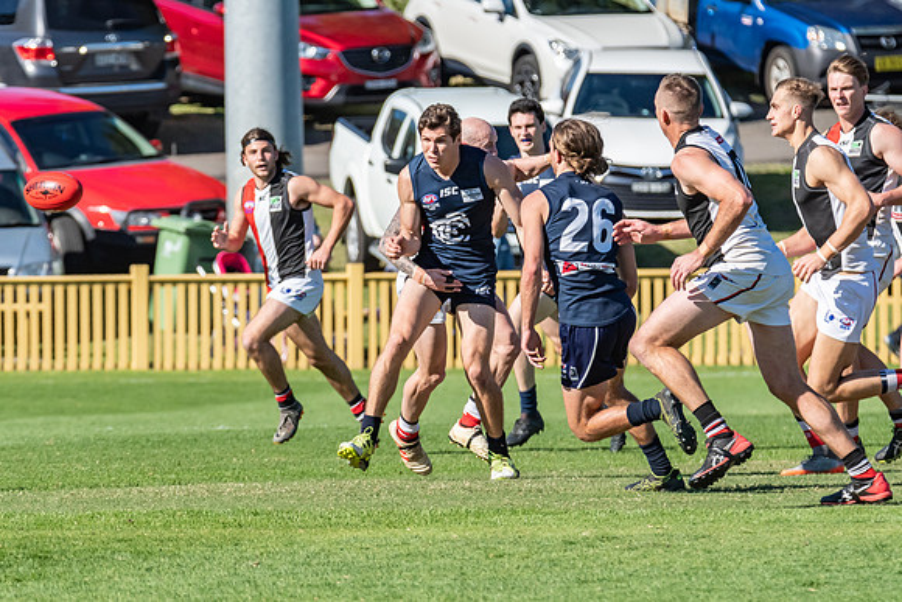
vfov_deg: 2.2
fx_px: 15690
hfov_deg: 3.3
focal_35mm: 626
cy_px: 322
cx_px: 389
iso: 800
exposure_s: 1/2500
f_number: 10
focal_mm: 360
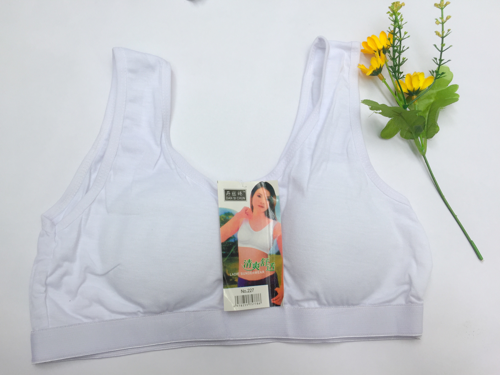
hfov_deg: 61.7
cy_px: 188
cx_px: 250
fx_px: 419
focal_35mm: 29
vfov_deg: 48.2
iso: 32
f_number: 2.2
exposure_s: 1/270
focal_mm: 4.15
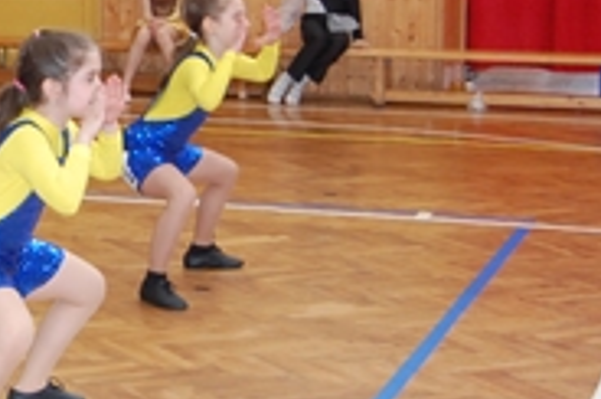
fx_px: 2106
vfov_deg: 10.8
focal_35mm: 126
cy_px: 105
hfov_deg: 15.7
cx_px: -85
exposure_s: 1/60
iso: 900
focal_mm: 31
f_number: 4.5
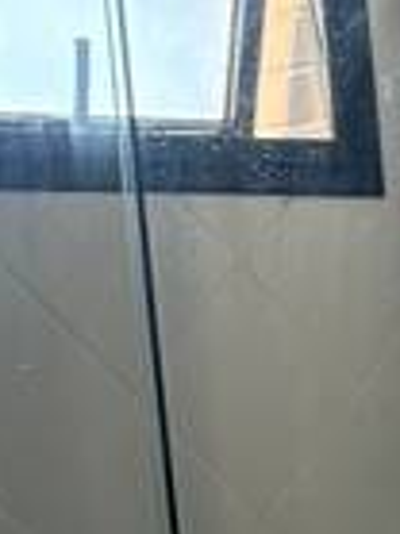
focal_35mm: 202
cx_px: 1108
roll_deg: +2.0
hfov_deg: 6.8
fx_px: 3117
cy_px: 841
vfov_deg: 9.5
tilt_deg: -6.5
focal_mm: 5.96
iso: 160
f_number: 1.6
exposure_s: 1/60
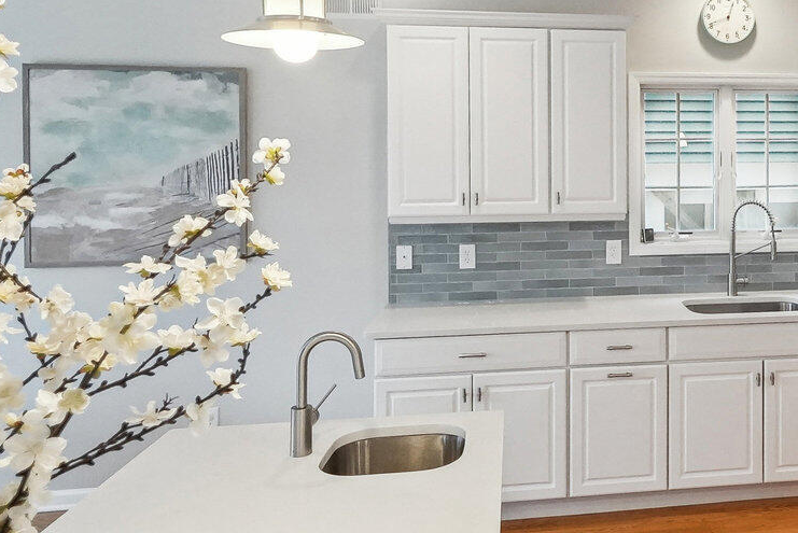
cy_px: 172
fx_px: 754
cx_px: 647
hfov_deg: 51.9
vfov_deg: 38.4
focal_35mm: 34
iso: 12800
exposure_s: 1/400
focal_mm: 14
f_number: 7.1
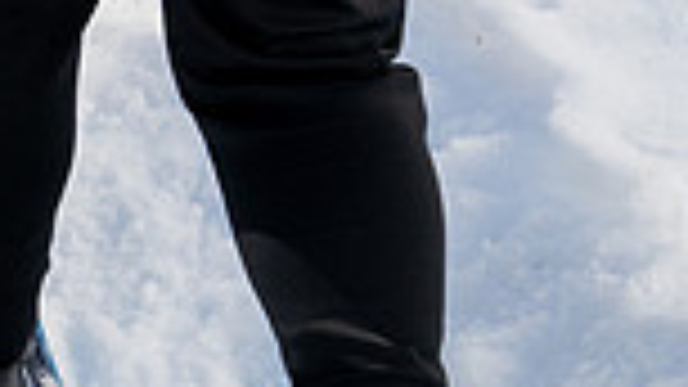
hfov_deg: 11.0
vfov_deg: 6.7
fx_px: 3301
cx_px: -594
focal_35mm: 181
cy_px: 281
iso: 400
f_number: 7.1
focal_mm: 42
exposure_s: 1/500
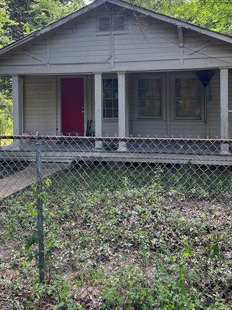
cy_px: 99
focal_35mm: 41
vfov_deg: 45.0
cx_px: 122
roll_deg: +0.9
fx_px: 367
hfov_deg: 35.1
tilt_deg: -0.3
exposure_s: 1/174
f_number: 1.6
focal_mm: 5.1
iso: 40
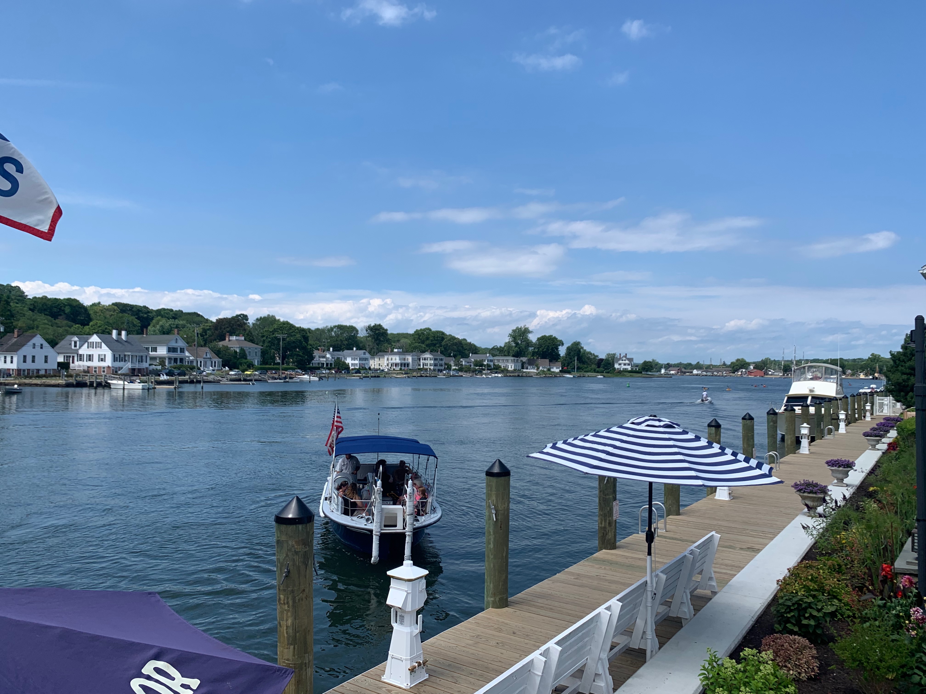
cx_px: 463
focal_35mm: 26
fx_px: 696
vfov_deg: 53.1
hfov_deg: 67.3
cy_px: 347
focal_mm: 4.25
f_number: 1.8
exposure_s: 1/2611
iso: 25
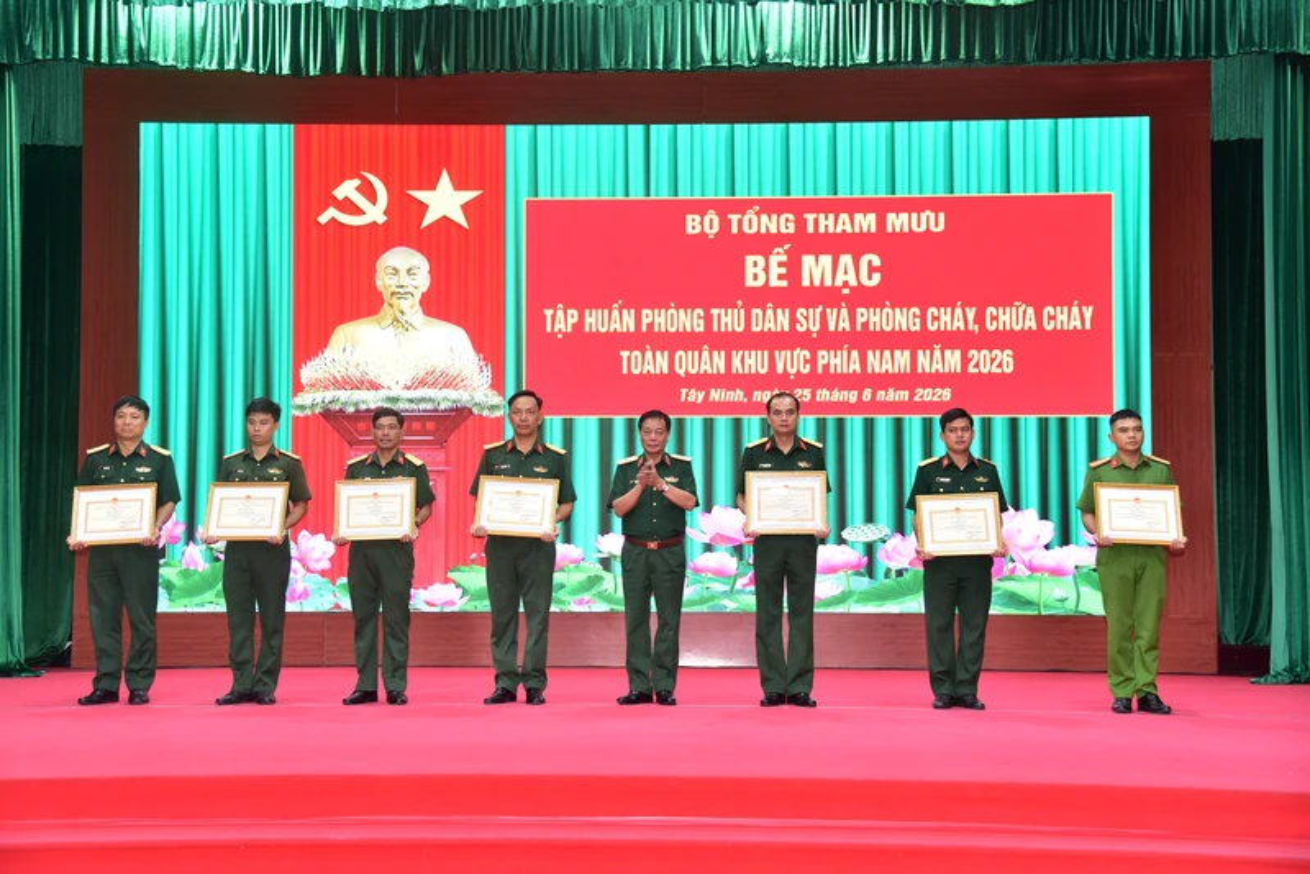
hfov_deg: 41.1
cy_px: 437
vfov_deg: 28.1
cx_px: 655
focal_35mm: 48
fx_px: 1747
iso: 1000
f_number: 4
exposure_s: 1/100
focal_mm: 48
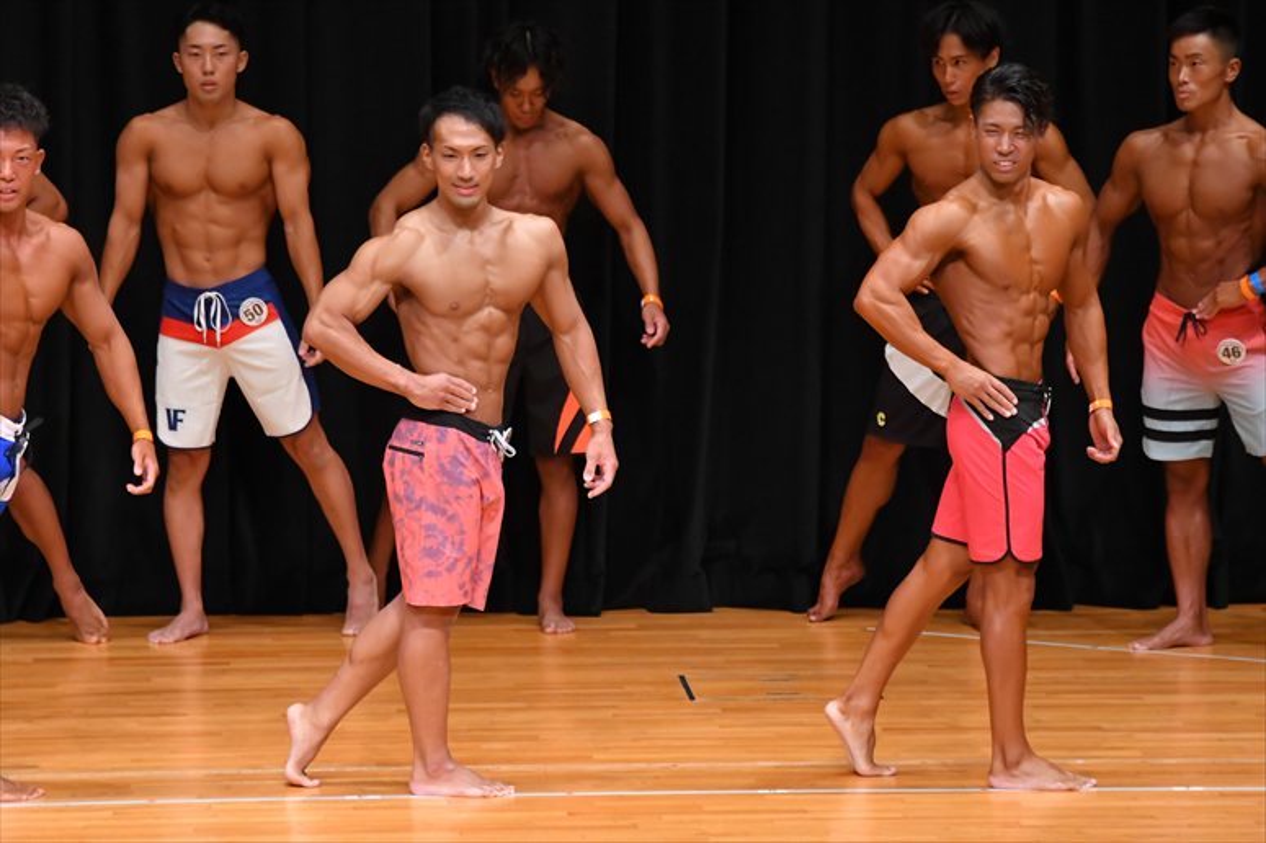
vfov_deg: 4.8
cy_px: 422
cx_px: 633
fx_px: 10018
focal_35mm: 285
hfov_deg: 7.2
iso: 4000
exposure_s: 1/400
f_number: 5.6
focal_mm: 190
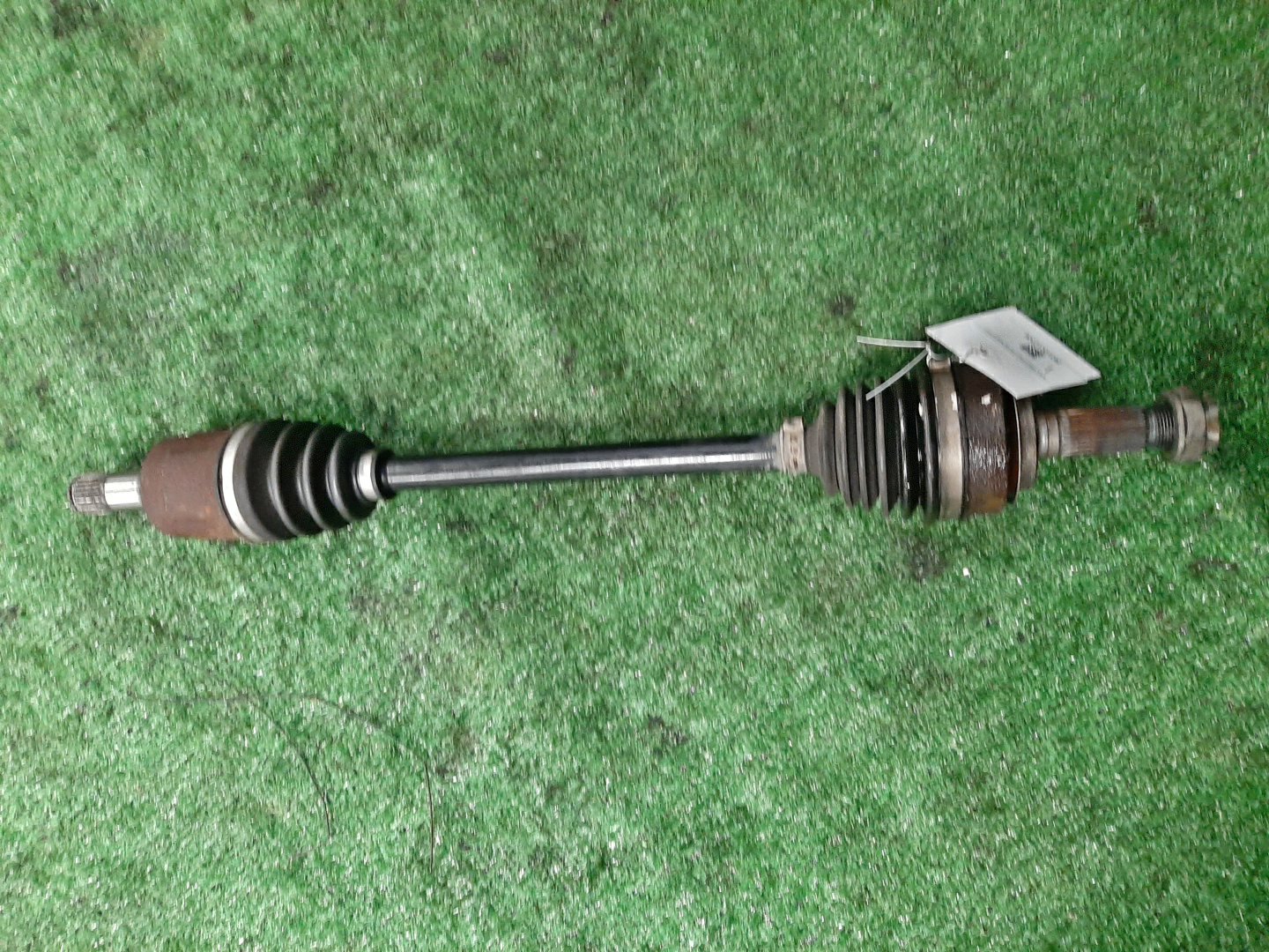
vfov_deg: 53.1
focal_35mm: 26
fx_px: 953
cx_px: 634
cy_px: 476
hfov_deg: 67.3
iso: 367
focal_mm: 3.93
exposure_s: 1/25
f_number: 1.7
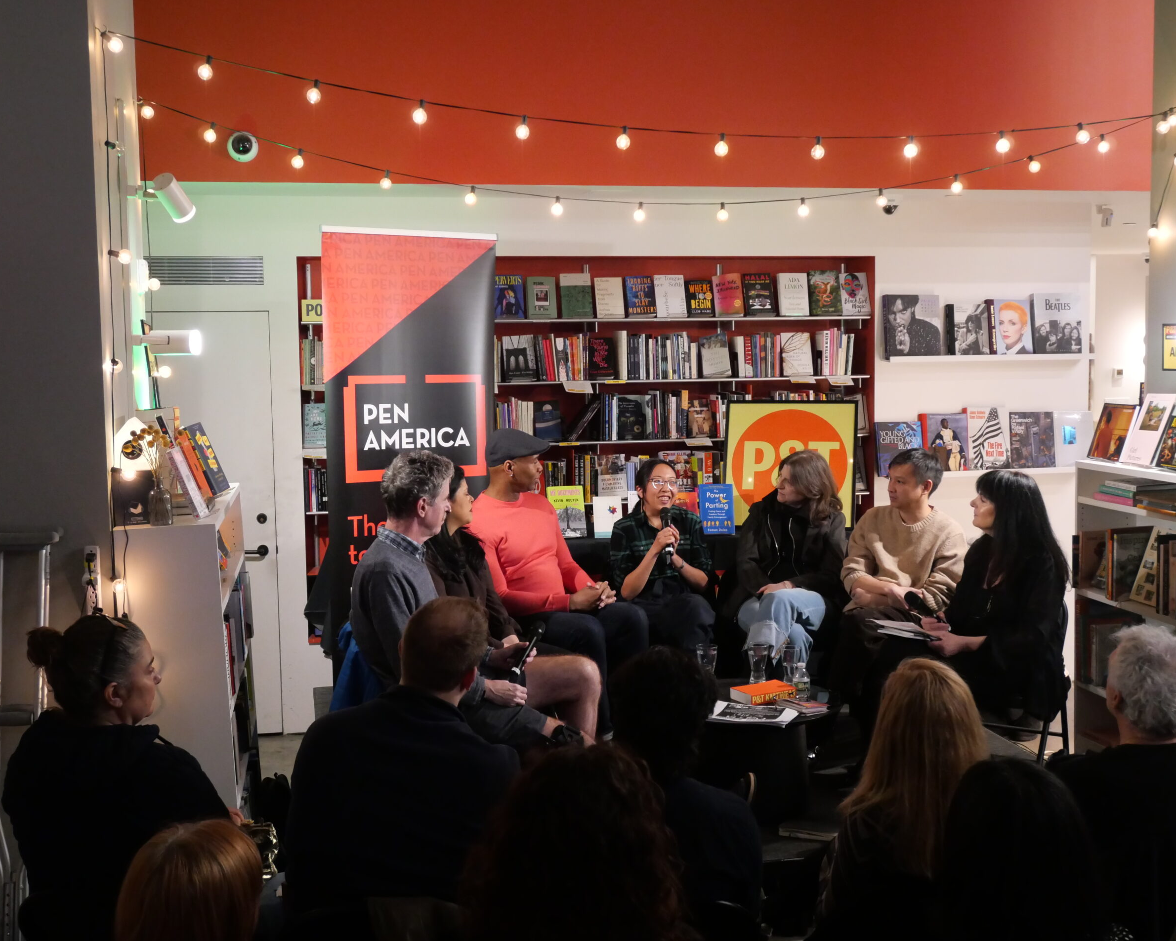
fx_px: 1462
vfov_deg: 35.7
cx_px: 619
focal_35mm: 42
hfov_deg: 43.8
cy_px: 471
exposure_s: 1/60
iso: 2500
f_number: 4.6
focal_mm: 20
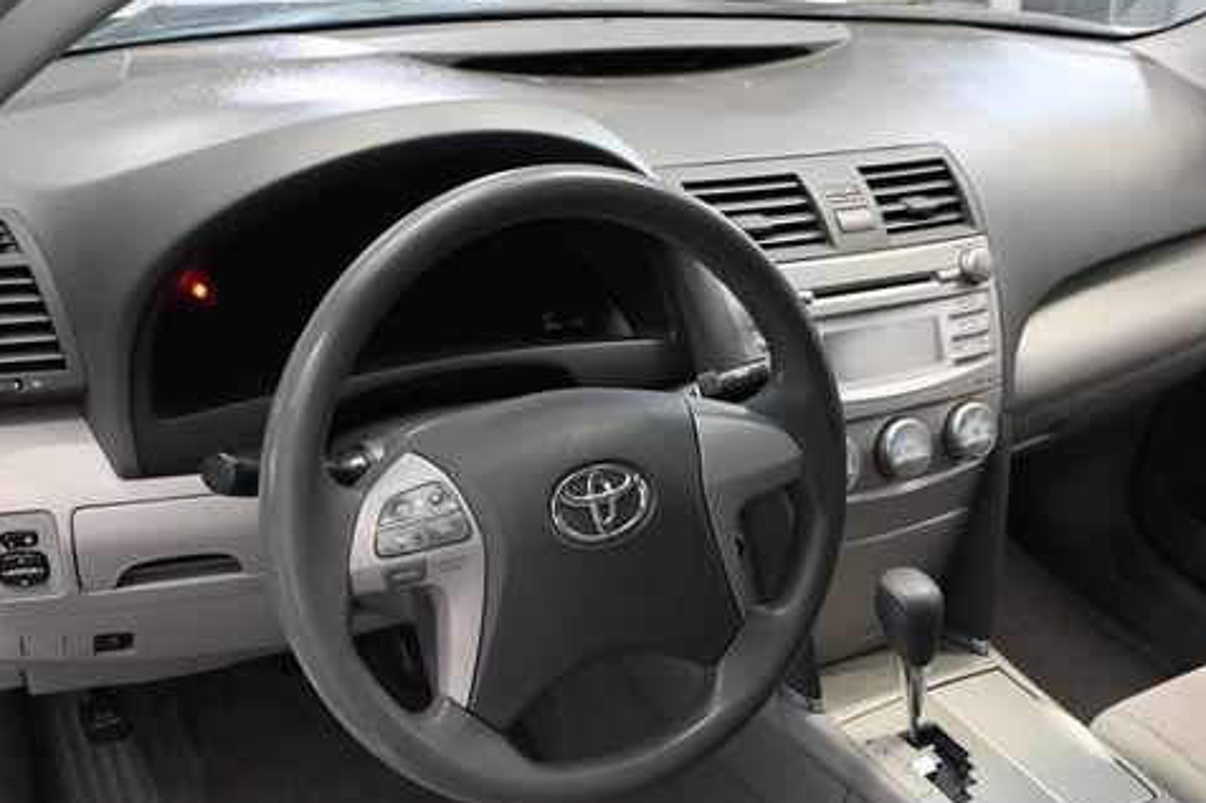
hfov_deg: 49.1
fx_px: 1317
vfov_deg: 33.6
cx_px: 664
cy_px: 527
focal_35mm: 39
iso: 3200
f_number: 3.8
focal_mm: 19.5
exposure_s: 1/60
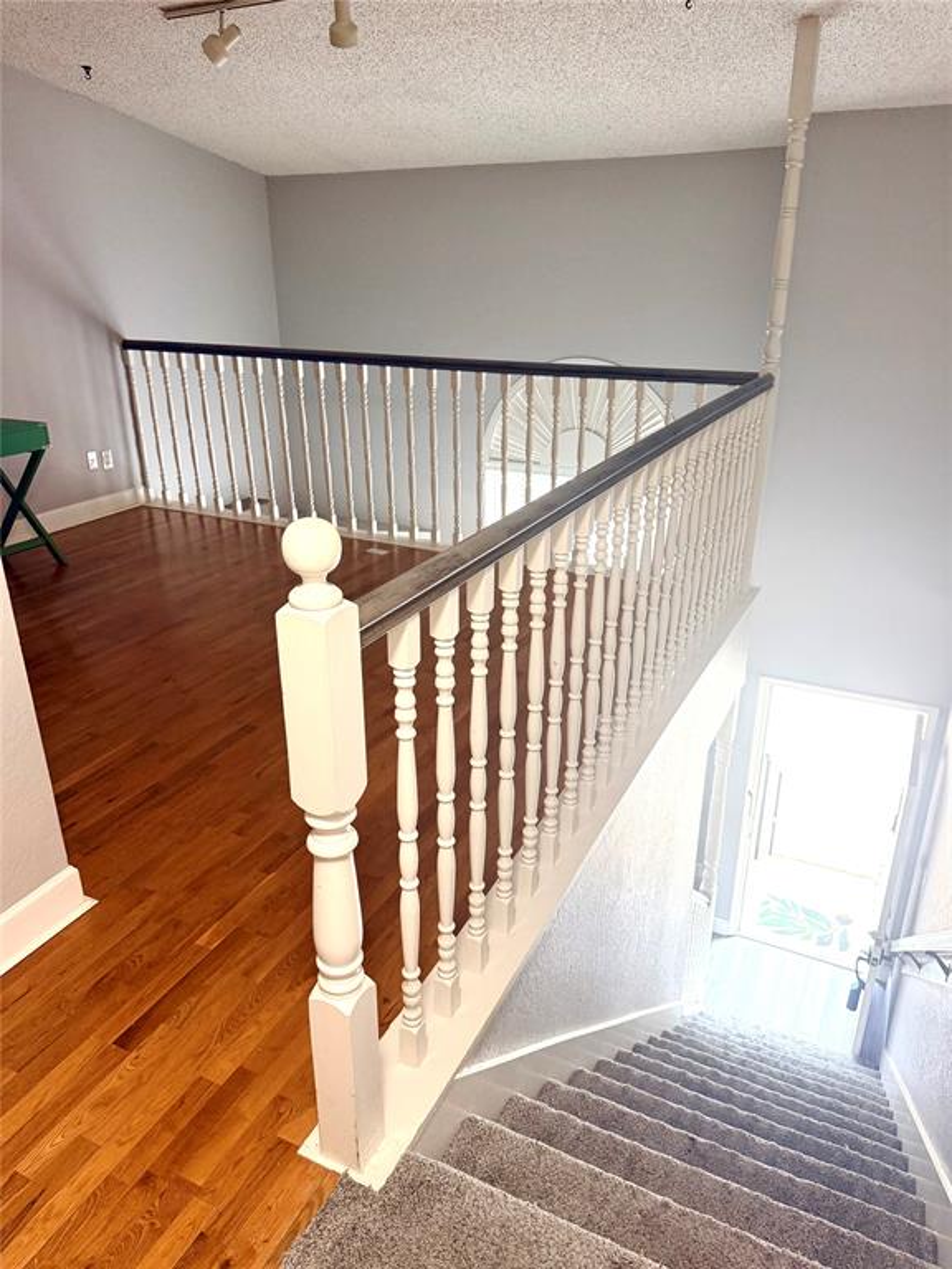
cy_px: 634
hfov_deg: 56.8
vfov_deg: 71.6
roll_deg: -0.4
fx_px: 880
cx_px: 476
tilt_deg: -24.0
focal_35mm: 24
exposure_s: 1/120
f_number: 1.78
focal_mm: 6.76
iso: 320
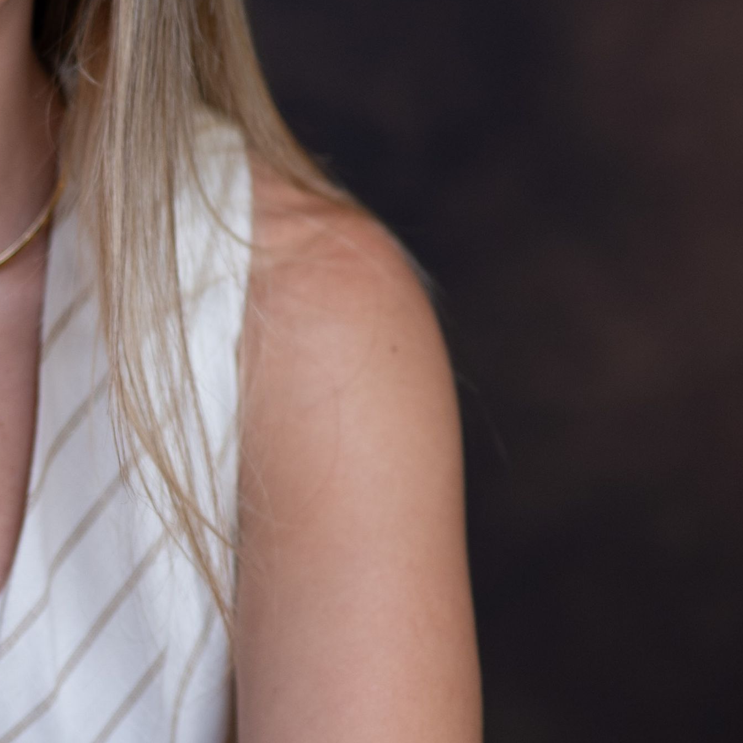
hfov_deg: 5.6
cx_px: -97
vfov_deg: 5.7
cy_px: 496
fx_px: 7504
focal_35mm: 309
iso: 250
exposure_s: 1/160
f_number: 1.8
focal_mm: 85
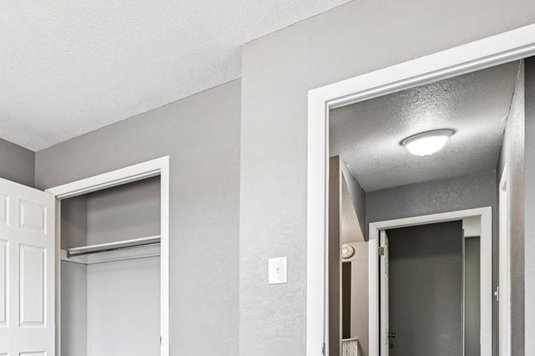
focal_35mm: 30
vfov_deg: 40.2
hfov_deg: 51.0
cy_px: 322
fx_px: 446
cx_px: 10
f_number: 10
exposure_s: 1/10
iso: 400
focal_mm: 14
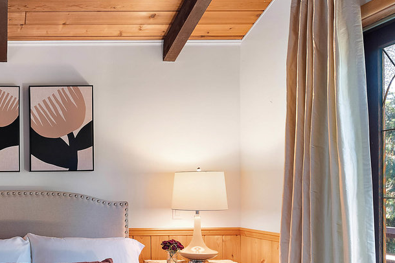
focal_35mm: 42
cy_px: 193
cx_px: 9
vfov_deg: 31.4
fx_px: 461
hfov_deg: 41.1
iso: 400
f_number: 7.1
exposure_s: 2
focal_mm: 16
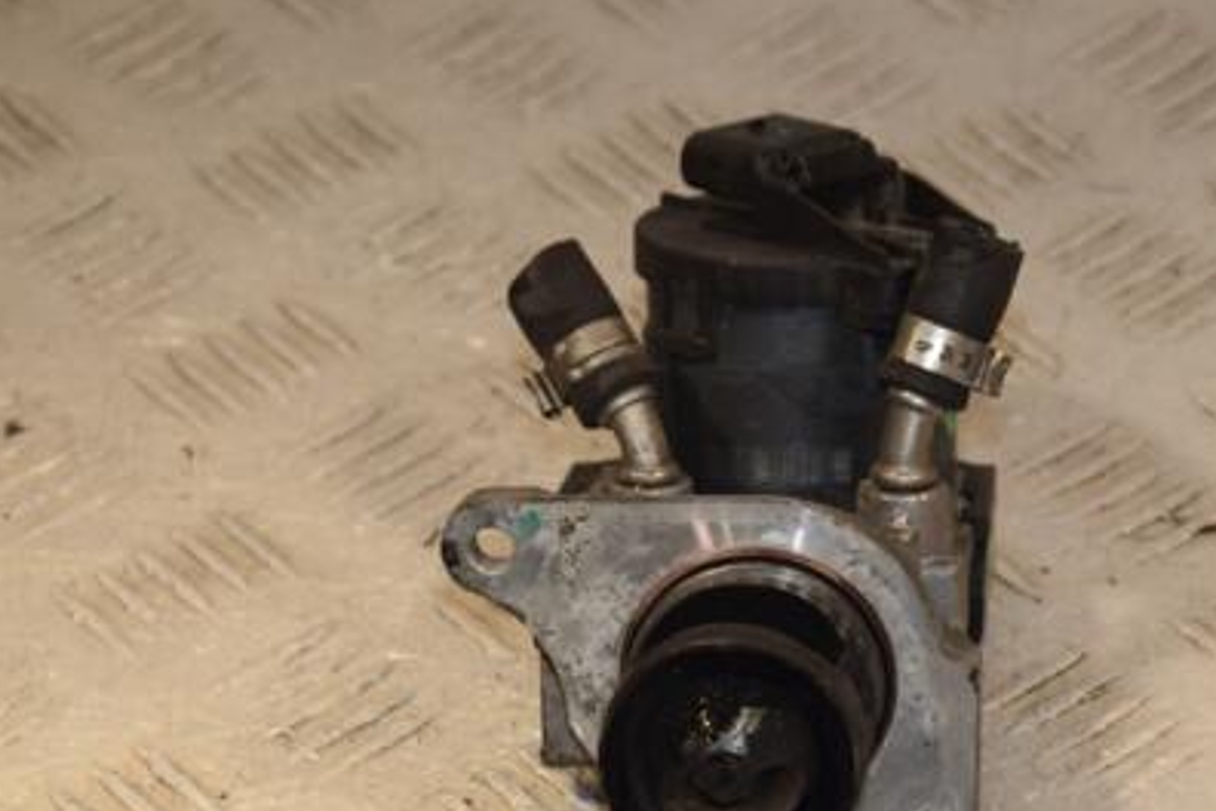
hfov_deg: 11.3
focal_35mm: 182
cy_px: 501
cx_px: 848
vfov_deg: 7.5
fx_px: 6147
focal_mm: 80
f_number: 7.1
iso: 800
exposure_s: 1/200
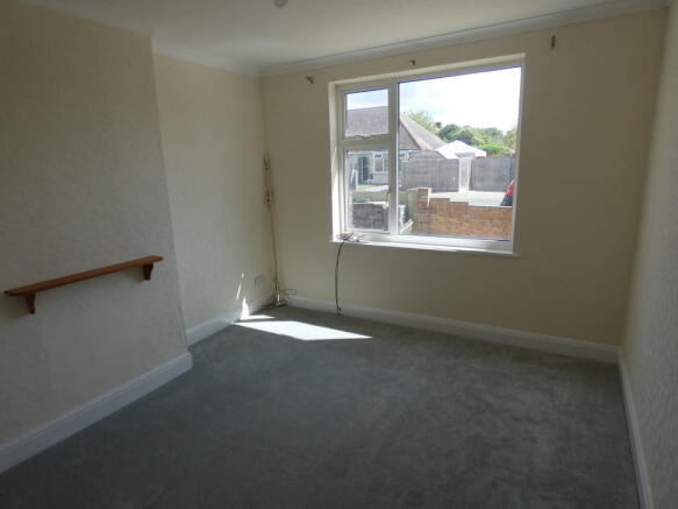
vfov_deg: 66.0
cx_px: 339
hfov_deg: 81.8
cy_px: 254
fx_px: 392
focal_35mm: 20
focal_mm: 3.6
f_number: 2.8
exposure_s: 1/400
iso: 80
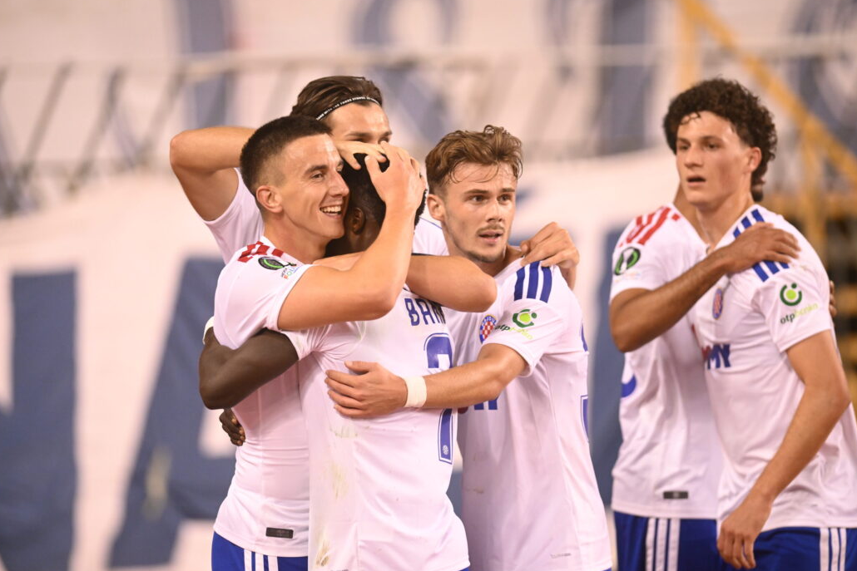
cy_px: 283
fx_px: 7404
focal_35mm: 311
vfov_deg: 4.4
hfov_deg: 6.6
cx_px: 420
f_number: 2.8
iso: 3200
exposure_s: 1/800
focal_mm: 300
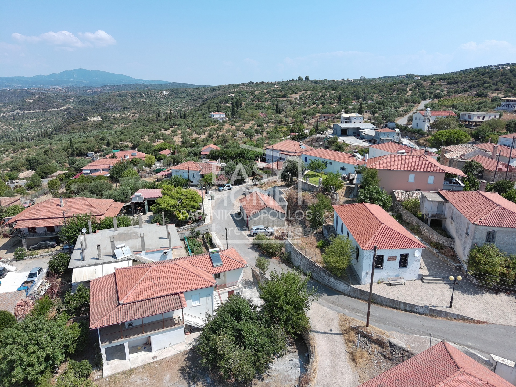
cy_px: 194
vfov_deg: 58.9
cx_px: 258
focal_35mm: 23
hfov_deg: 73.9
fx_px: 343
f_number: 1.9
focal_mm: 6.67
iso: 101
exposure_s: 1/2695
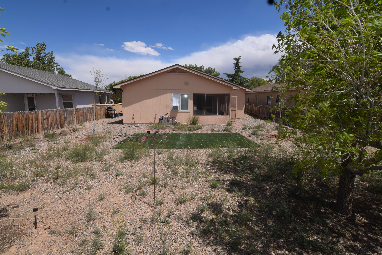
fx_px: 175
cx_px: 191
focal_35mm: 16
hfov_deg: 95.0
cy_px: 128
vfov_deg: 72.1
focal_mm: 11
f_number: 11
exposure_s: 1/200
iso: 100
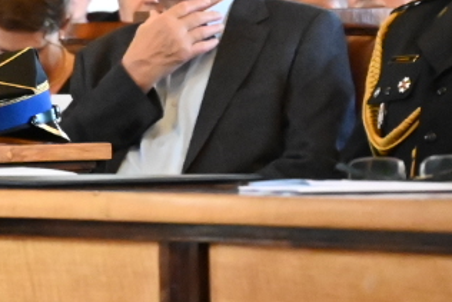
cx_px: -176
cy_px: 50
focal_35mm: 318
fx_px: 3994
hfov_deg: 6.4
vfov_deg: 4.3
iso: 16000
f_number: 4.5
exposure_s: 1/400
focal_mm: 62
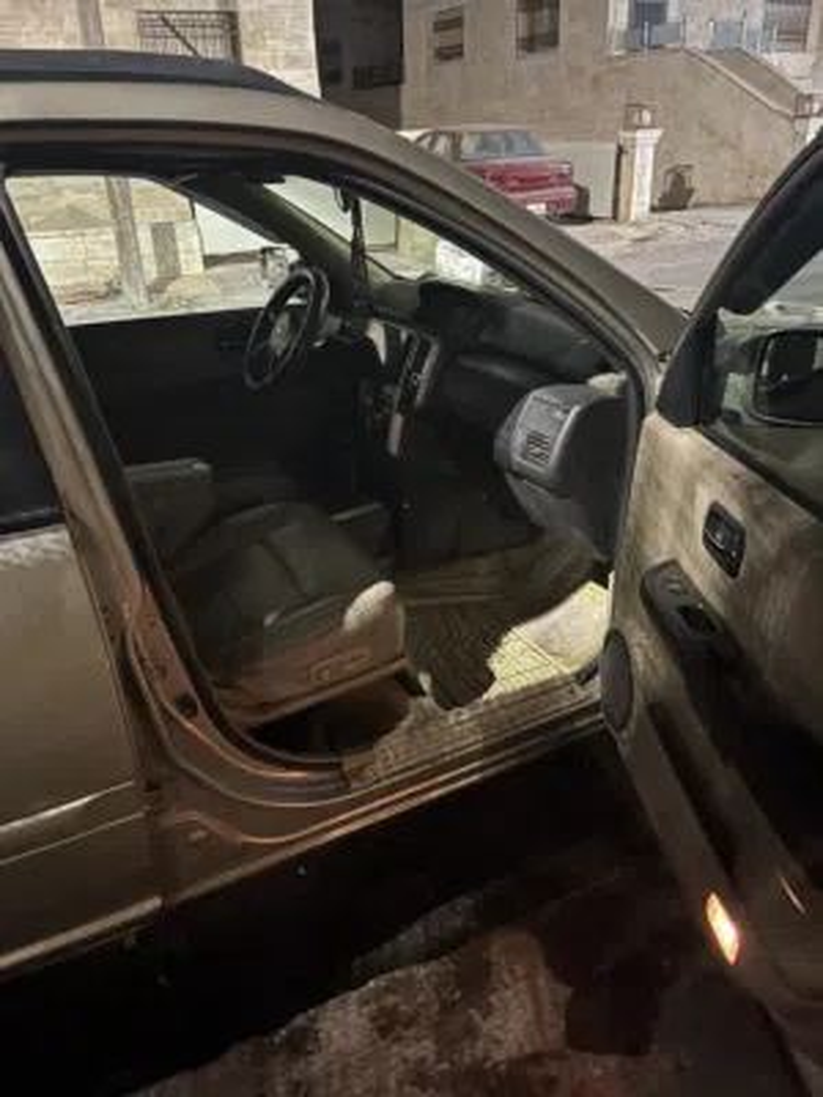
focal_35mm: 26
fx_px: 824
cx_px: 412
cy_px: 548
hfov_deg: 53.1
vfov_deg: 67.3
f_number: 1.6
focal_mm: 5.1
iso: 1600
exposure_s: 1/14
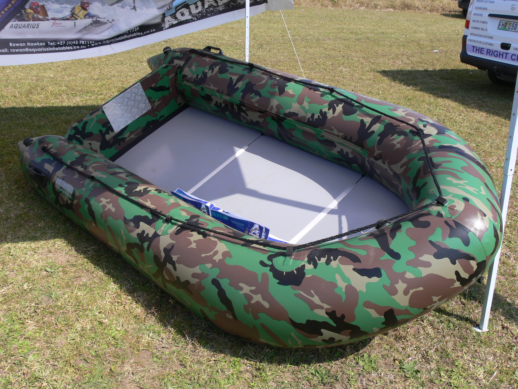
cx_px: 259
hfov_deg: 52.6
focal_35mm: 35
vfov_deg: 40.7
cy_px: 194
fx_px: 524
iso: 80
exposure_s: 1/200
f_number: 5.6
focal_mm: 7.4
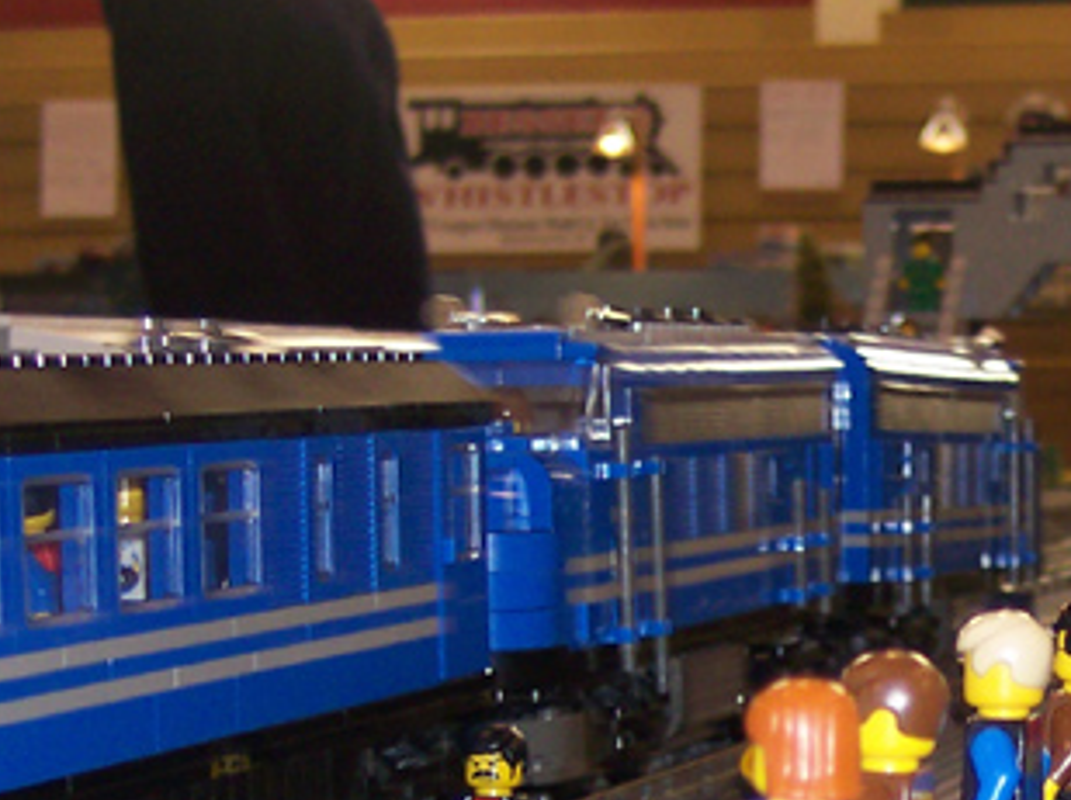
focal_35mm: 123
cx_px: 1095
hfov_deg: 15.7
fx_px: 3801
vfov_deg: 11.8
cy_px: 899
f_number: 2.8
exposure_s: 1/30
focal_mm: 8
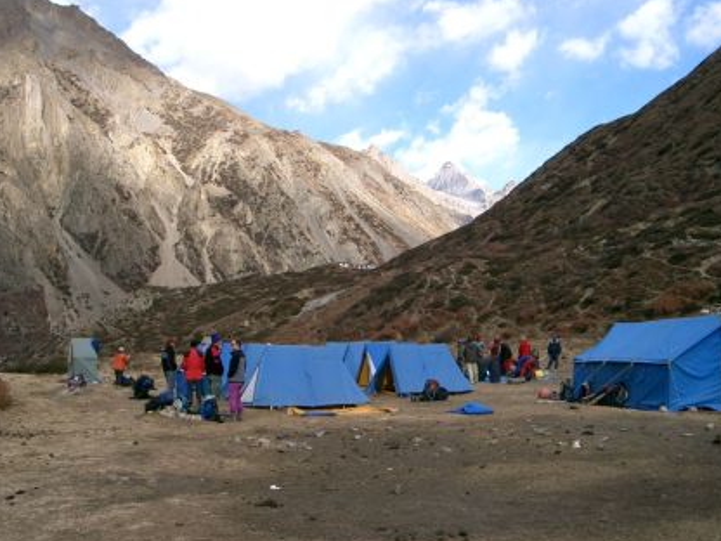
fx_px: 833
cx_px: 363
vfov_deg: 36.0
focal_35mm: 40
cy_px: 272
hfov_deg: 46.8
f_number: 4.8
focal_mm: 8
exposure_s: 1/320
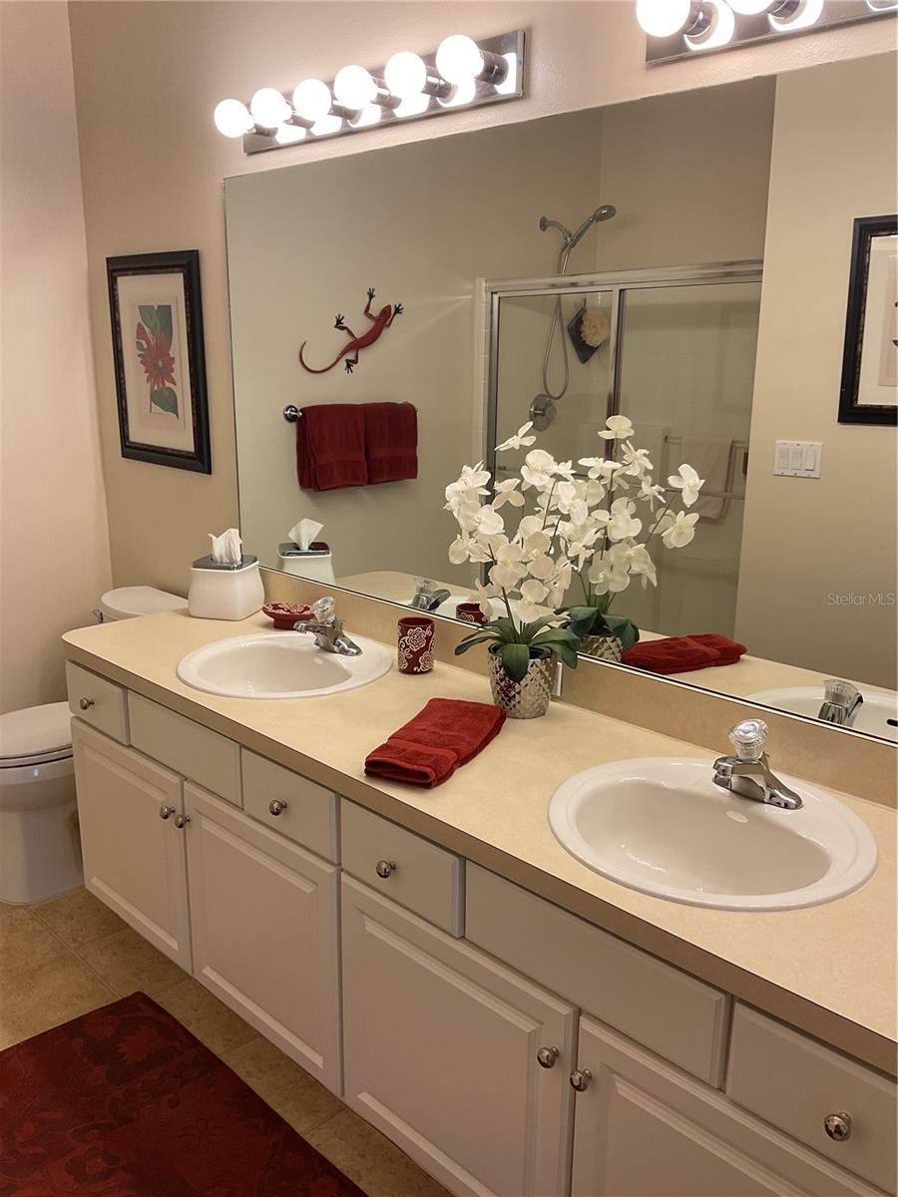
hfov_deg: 48.2
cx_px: 449
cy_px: 598
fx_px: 1003
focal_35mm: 29
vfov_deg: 61.7
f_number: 1.8
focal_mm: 3
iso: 32
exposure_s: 1/60
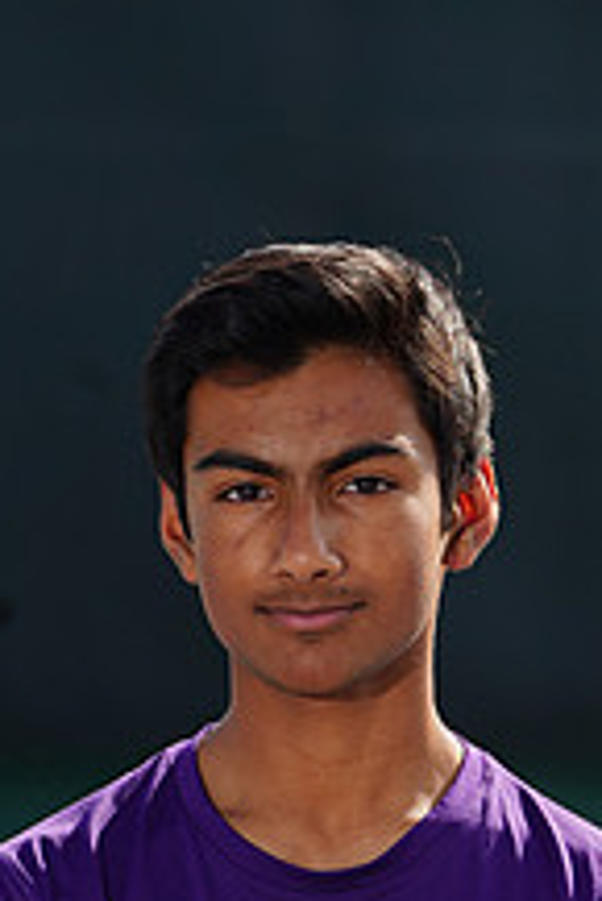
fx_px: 20058
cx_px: 392
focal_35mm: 801
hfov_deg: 1.7
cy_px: 1138
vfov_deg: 2.6
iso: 100
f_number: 8
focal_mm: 300
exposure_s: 1/250
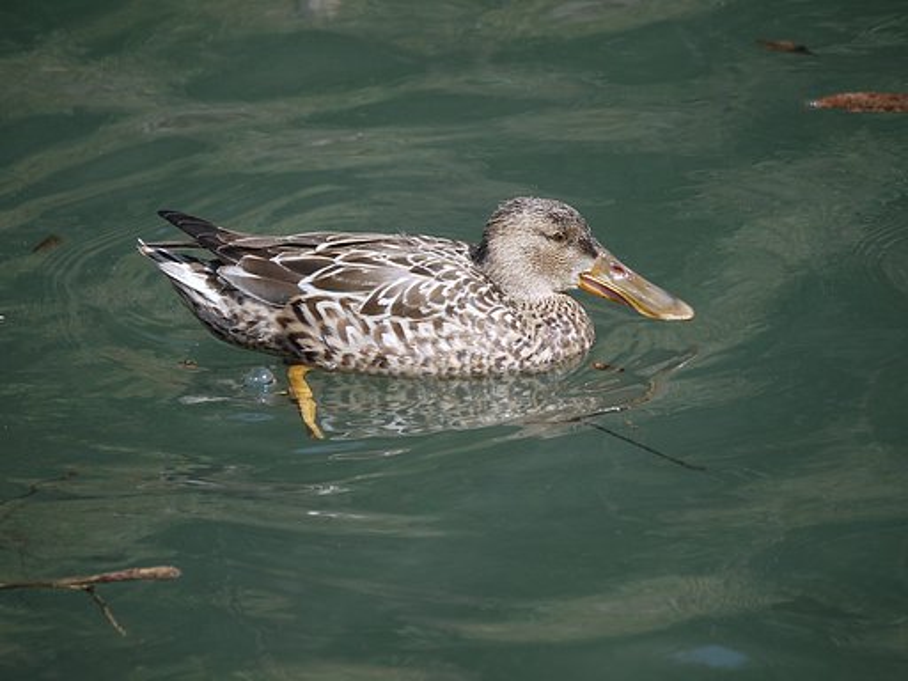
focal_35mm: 800
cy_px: 340
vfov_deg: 1.9
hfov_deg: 2.5
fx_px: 20985
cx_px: 454
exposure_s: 1/500
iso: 200
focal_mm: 400
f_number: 6.3
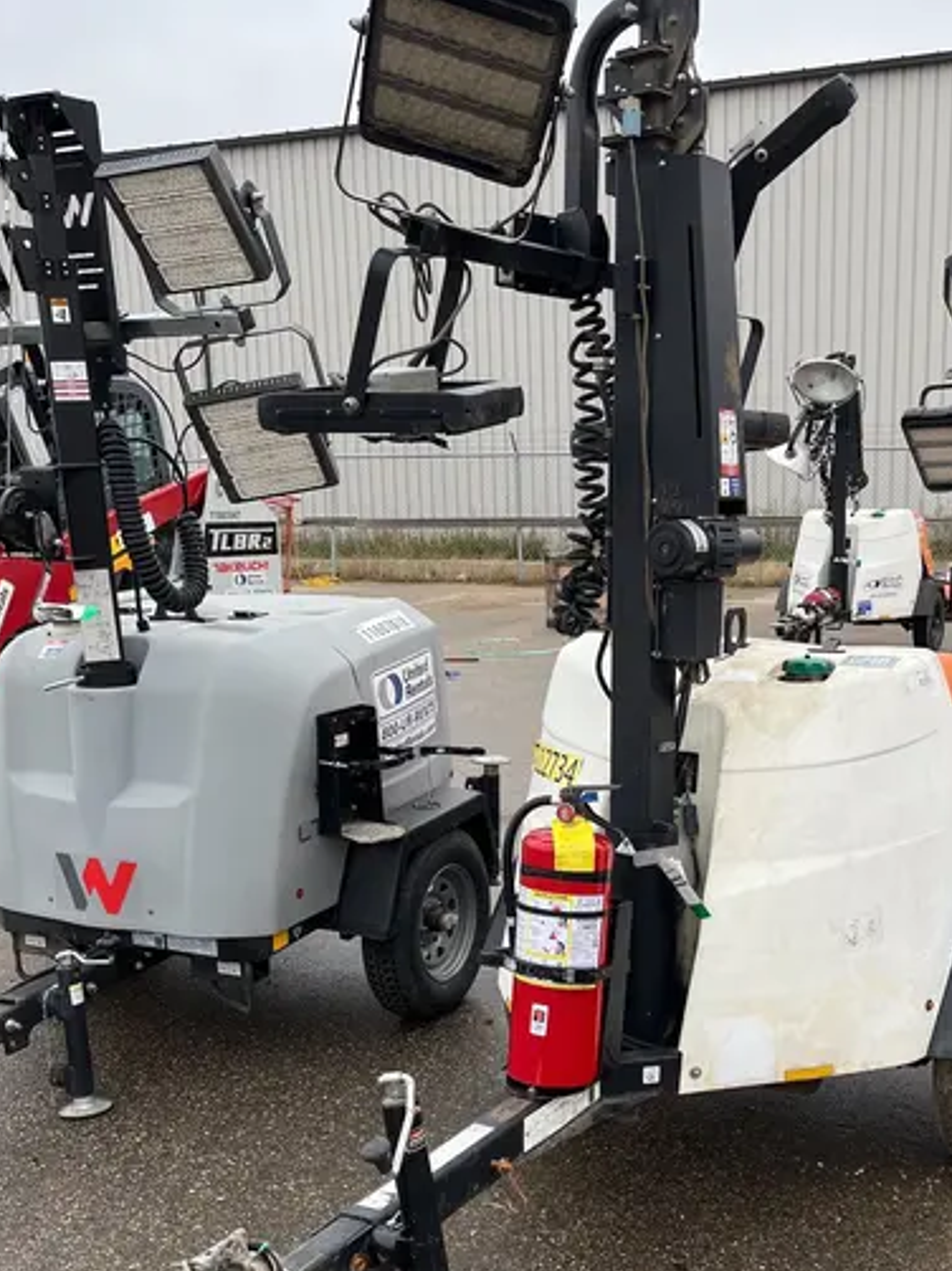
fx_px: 1395
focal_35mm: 38
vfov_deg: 48.5
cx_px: 600
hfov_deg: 37.4
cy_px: 804
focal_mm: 5.1
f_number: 1.6
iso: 50
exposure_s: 1/469
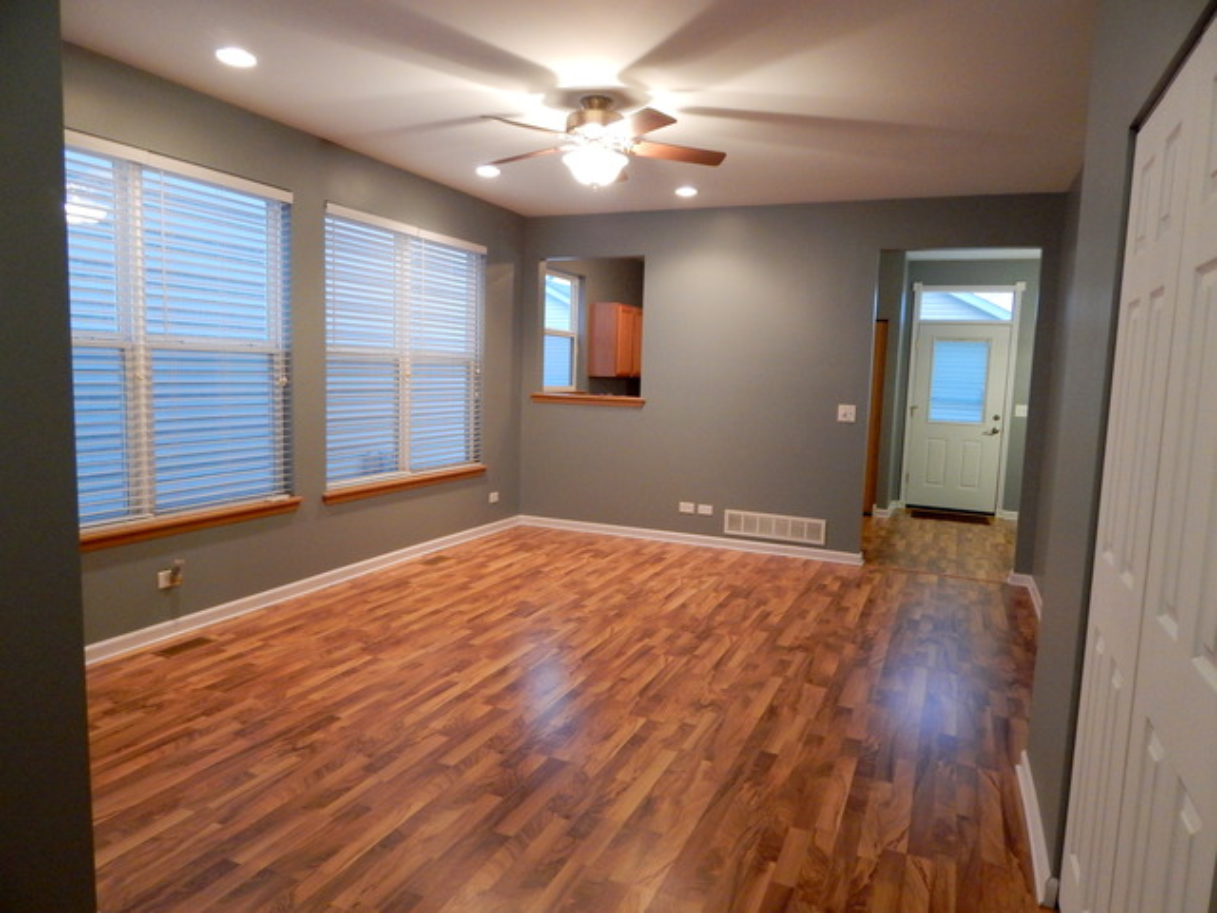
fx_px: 773
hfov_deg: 76.4
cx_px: 608
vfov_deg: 61.1
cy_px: 456
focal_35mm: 22
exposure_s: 1/30
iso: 400
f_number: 3
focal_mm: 4
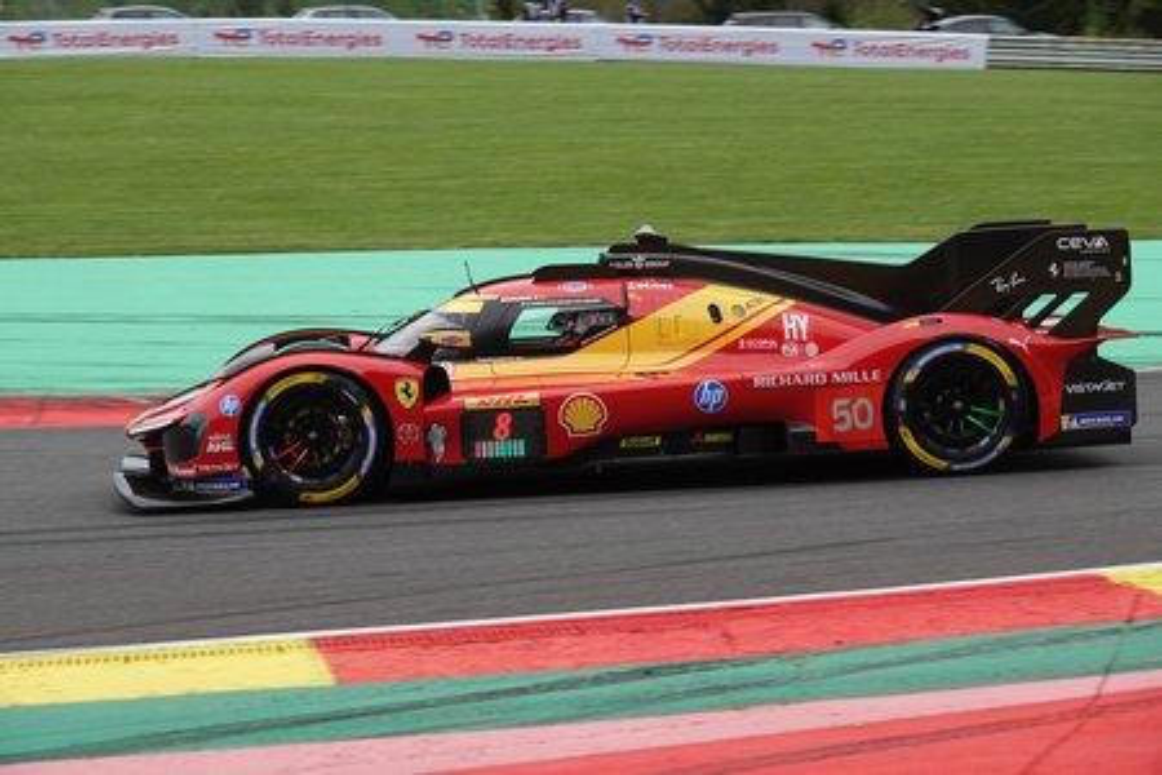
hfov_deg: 18.4
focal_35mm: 111
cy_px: 388
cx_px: 581
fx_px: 3583
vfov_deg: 12.3
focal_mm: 40.73
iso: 160
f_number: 4
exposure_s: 1/800
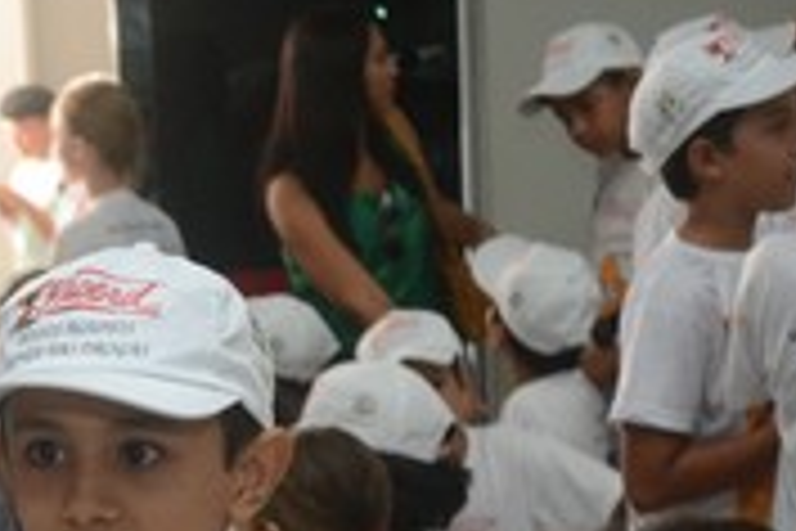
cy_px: 644
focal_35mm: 118
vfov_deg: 11.4
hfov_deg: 16.7
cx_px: -112
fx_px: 2615
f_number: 4
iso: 1600
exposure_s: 1/125
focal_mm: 31
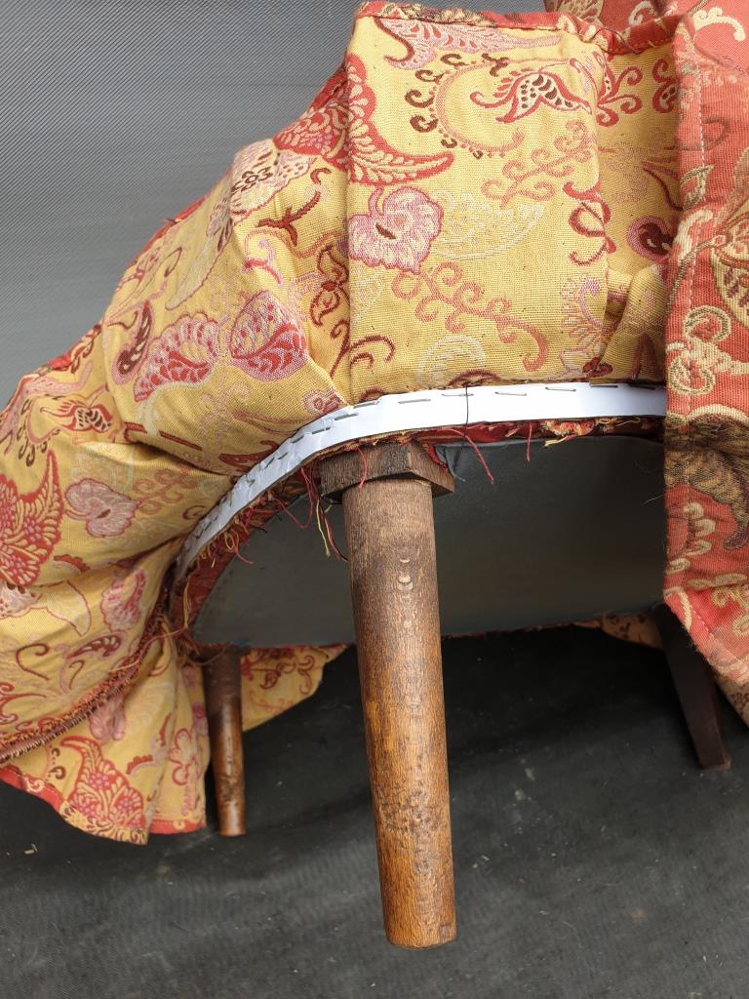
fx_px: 750
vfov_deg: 67.3
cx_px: 374
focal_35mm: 26
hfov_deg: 53.1
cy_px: 500
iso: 50
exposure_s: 1/529
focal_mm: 4.3
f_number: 2.4
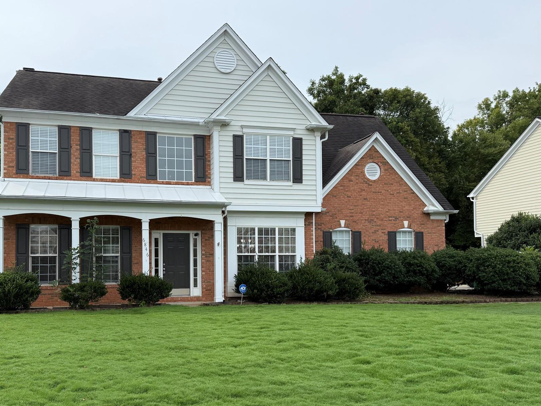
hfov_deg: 57.9
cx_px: 217
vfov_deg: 45.2
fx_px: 484
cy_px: 246
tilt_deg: +1.5
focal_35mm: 31
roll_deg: +0.5
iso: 100
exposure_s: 1/3953
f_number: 1.78
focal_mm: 6.76
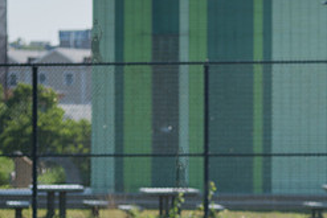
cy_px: 199
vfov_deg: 3.5
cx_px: 358
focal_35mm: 396
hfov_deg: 5.2
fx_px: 3599
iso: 100
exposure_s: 1/640
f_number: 4
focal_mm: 135
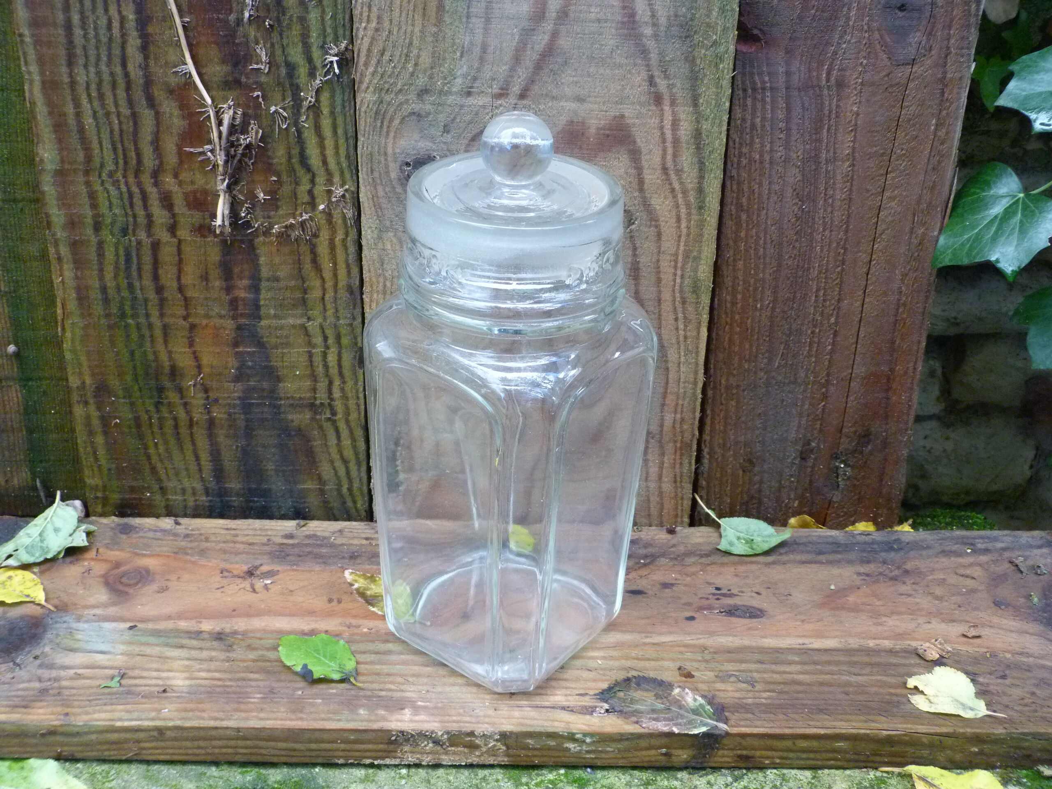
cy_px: 394
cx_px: 526
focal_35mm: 42
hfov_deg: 44.8
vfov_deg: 34.3
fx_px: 1276
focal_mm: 7.6
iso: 400
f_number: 3.2
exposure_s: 1/60
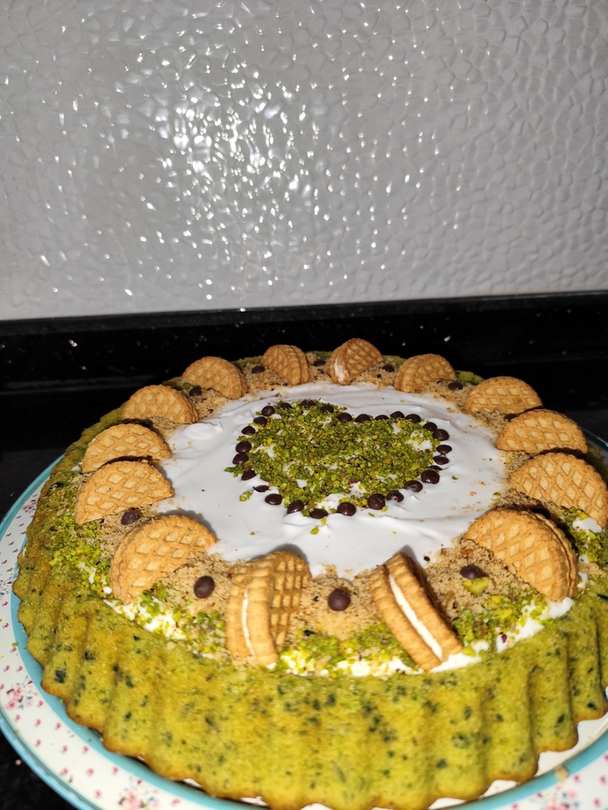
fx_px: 539
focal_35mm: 23
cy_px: 405
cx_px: 304
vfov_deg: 73.9
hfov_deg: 58.9
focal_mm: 6.19
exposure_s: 1/100
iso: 400
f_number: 1.65
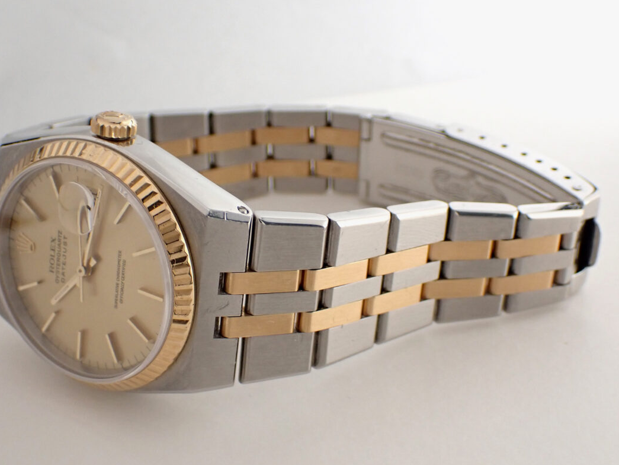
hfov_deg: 31.2
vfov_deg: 23.7
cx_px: 291
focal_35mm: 62
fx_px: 1109
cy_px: 228
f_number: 3.3
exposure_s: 1/200
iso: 400
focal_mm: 9.65
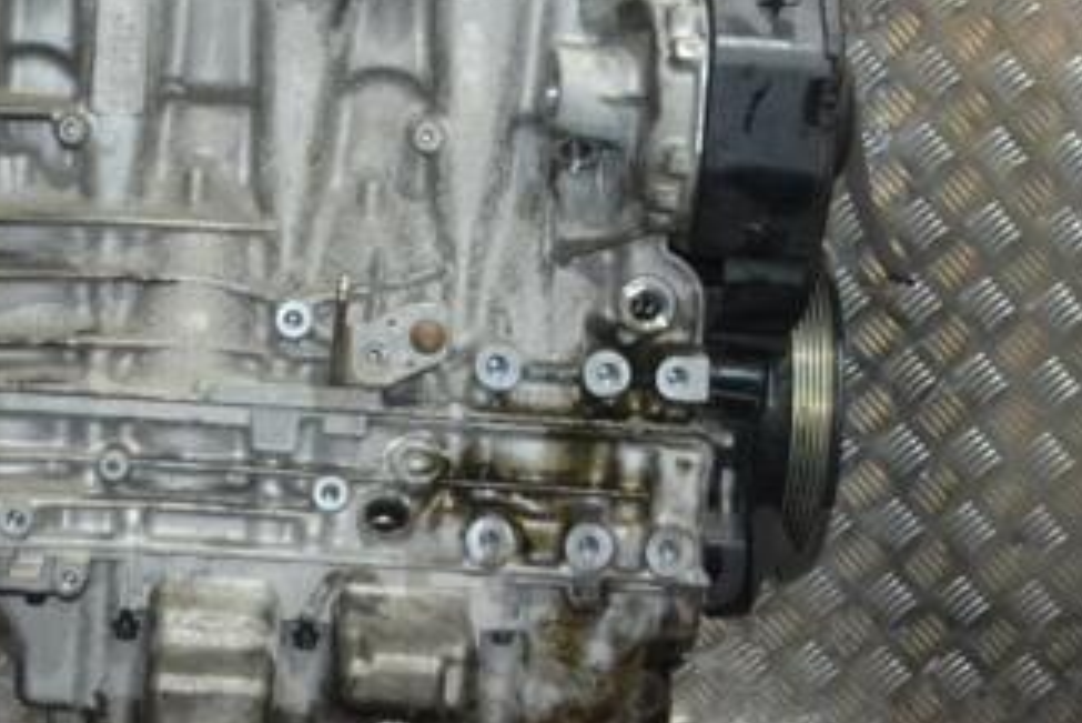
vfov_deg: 16.3
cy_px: 113
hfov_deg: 24.3
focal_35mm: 83
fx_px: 2496
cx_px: 343
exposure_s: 1/60
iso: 2000
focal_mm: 30
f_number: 4.5
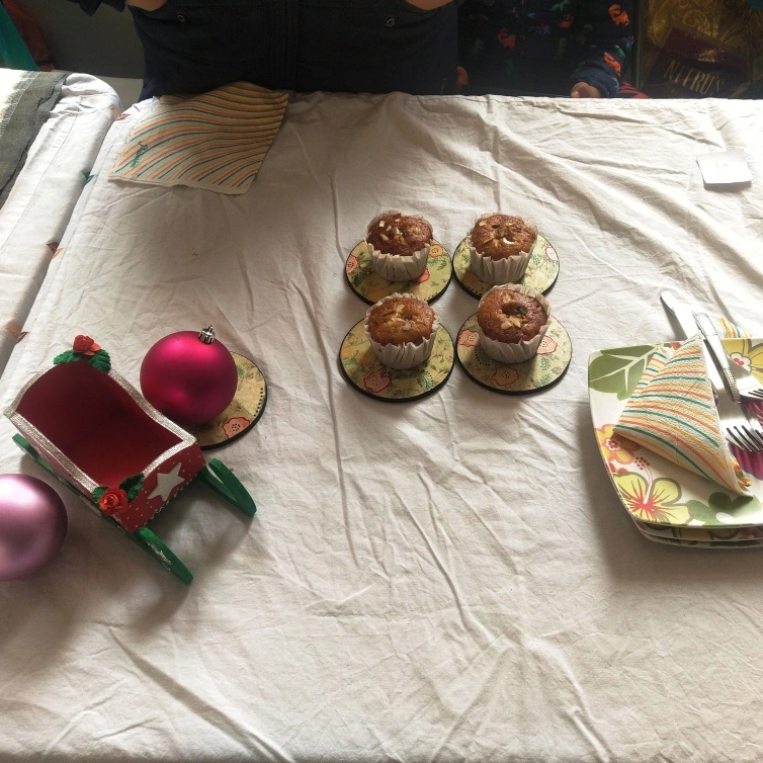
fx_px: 898
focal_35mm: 36
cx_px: 429
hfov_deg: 45.9
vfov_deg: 46.0
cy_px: 387
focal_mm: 3.95
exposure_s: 1/130
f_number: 1.8
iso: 51
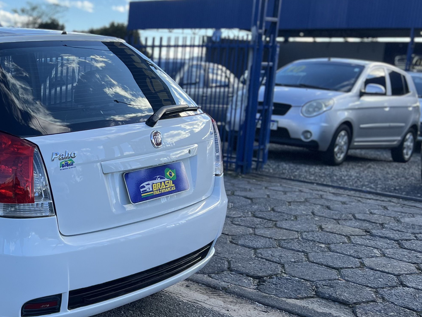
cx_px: 19
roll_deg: -2.1
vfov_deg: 27.5
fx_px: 646
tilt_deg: -9.5
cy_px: 173
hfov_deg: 33.6
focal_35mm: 53
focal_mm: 5.7
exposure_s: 1/1183
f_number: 1.5
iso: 50
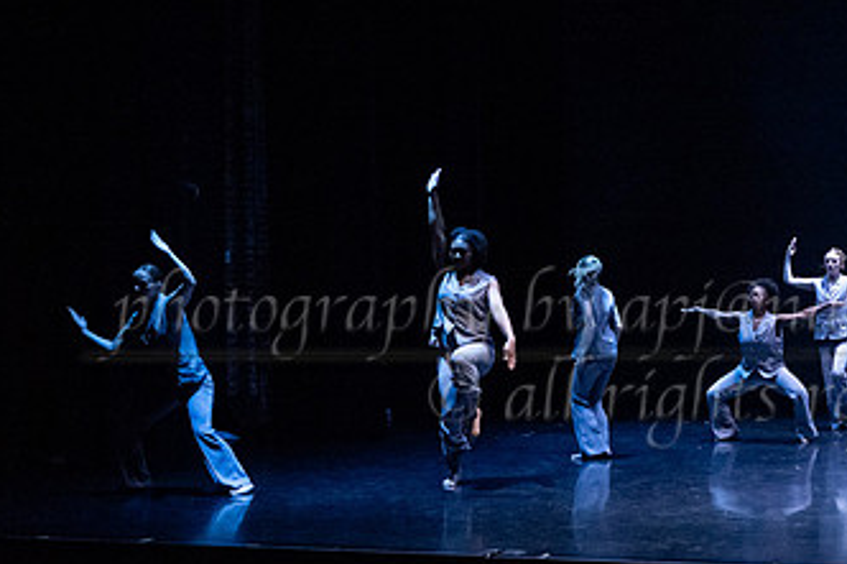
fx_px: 1481
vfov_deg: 21.5
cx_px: 774
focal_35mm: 63
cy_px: 307
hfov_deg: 30.4
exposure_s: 1/250
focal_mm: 33
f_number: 3.5
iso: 6400
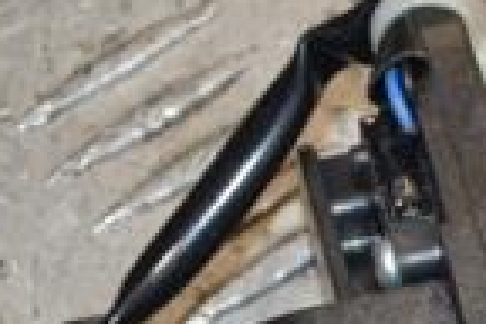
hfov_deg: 4.7
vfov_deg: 3.1
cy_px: 368
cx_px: 820
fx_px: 5899
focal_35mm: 437
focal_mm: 70
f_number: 5.3
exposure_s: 1/160
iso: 800
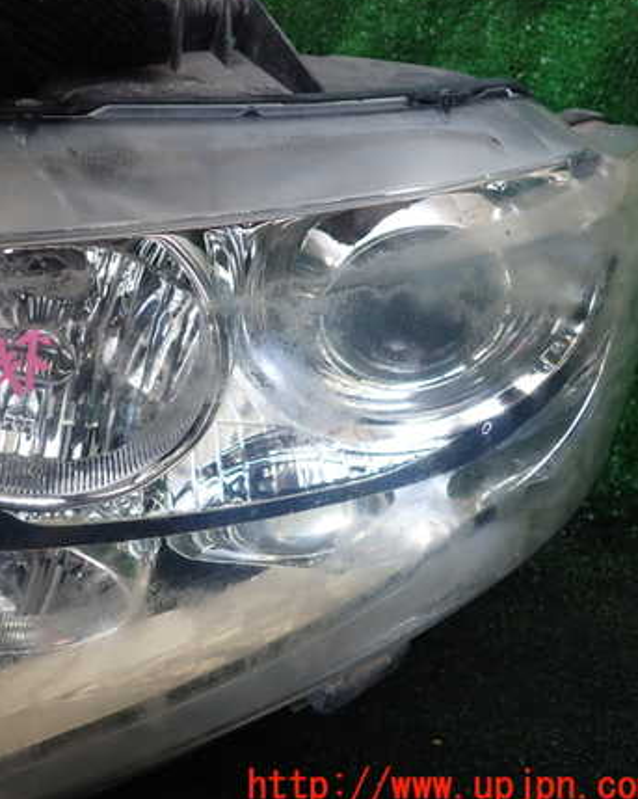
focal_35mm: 41
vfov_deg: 44.8
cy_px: 391
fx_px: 968
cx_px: 110
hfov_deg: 35.1
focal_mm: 5.4
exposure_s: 1/100
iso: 100
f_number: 2.3
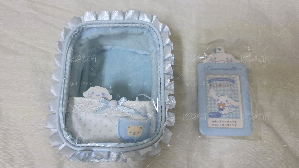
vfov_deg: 44.4
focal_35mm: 26
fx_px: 206
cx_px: 149
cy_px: 87
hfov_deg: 71.9
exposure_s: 1/120
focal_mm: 6.3
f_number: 1.7
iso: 500
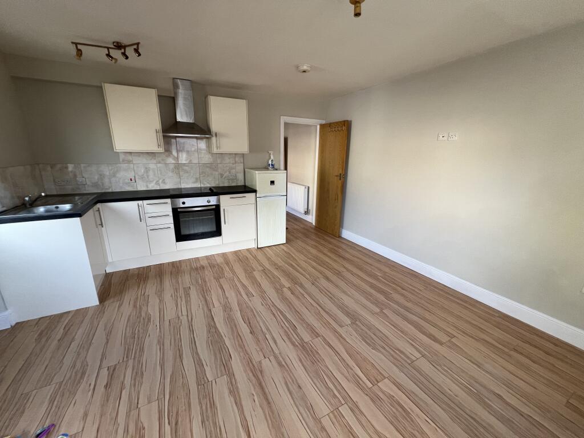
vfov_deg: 89.9
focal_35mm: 13
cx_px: 292
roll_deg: -0.9
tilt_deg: -15.4
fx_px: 219
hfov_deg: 106.2
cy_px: 219
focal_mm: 1.57
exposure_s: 1/99
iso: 125
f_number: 1.8
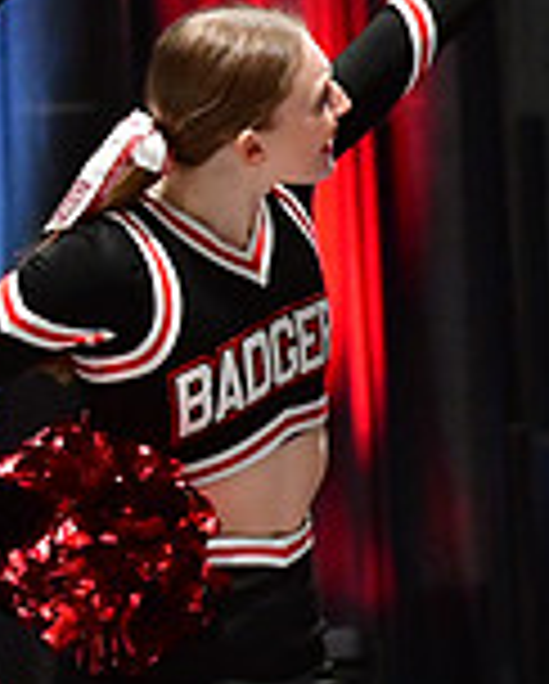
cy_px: 466
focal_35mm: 376
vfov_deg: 5.1
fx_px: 7621
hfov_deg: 4.1
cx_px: 1287
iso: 4000
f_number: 3.5
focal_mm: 70
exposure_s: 1/400
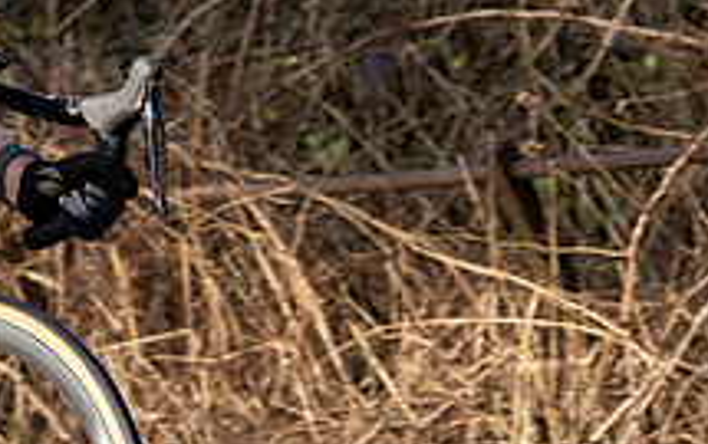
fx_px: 9969
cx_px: -224
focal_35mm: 516
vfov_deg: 2.6
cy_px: -166
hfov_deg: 4.1
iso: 640
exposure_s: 1/1000
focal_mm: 188
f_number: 7.1
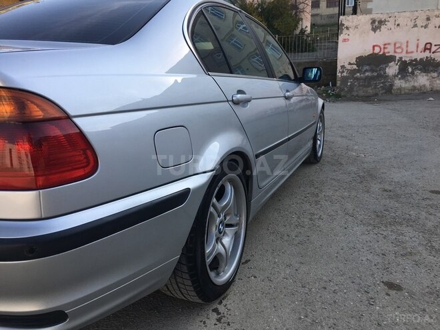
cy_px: 165
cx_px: 220
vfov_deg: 48.2
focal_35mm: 29
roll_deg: +0.6
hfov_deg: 61.7
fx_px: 369
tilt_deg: -13.0
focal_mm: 4.15
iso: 25
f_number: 2.2
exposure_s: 1/635
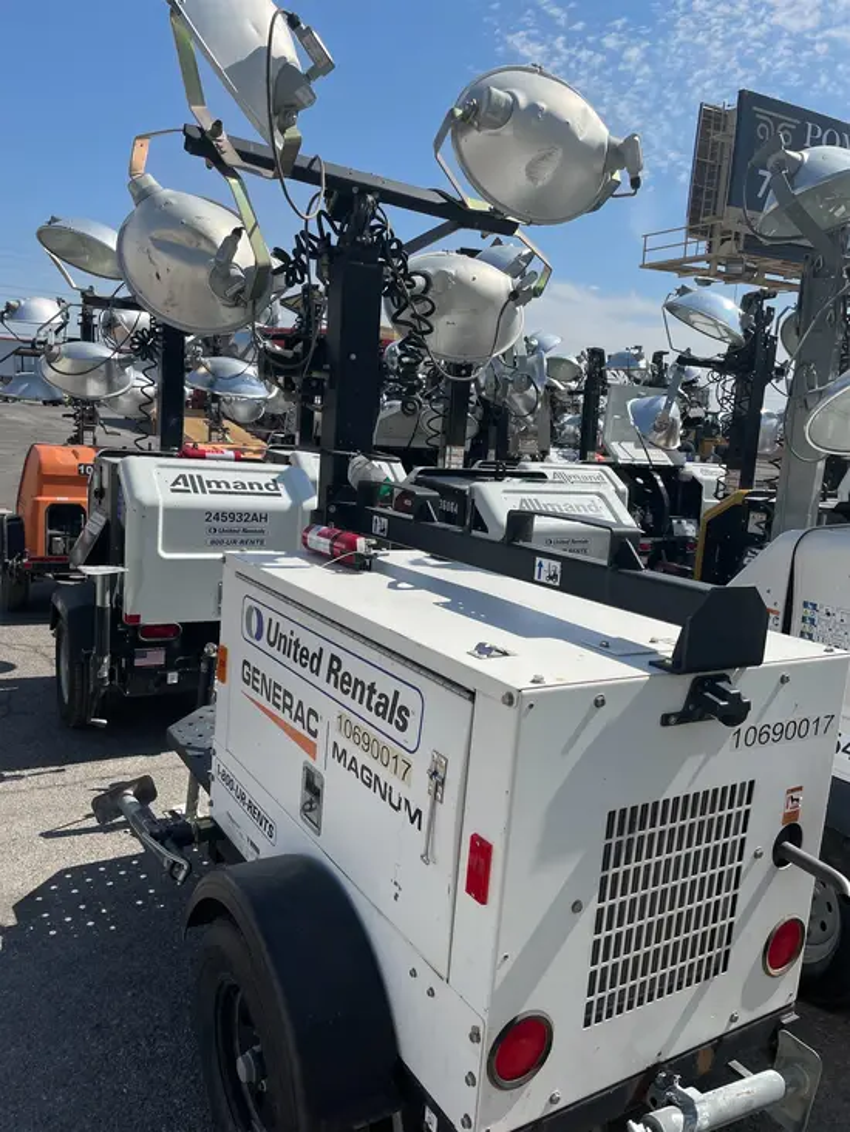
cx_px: 425
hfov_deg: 53.1
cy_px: 566
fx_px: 851
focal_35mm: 26
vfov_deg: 67.3
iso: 50
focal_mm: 4.2
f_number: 1.6
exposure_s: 1/6897
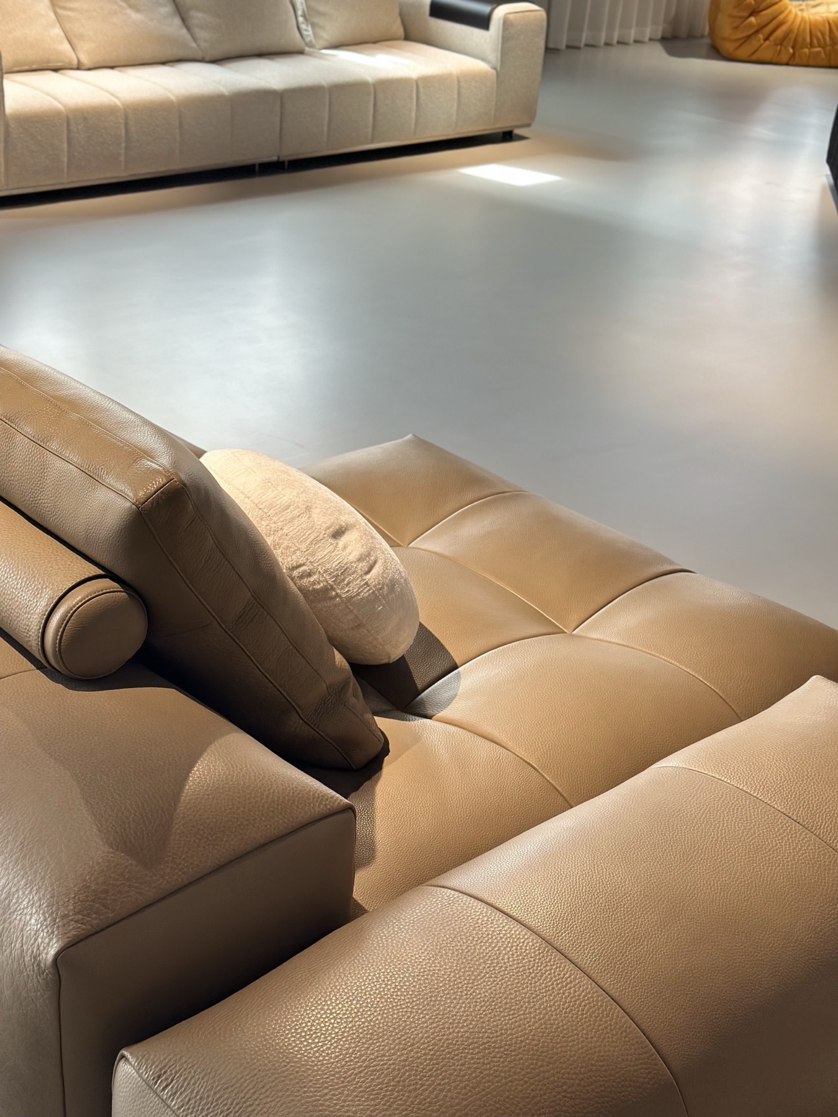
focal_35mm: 48
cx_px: 419
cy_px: 558
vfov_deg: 39.7
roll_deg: -5.3
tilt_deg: -26.9
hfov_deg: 30.3
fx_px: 1549
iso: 125
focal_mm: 6.86
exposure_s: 1/111
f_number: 1.78
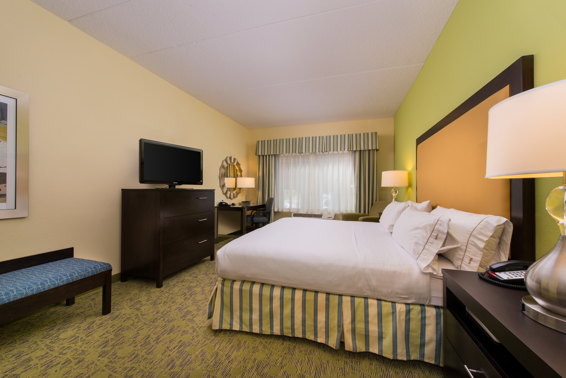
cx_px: 283
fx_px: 220
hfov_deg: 104.2
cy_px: 189
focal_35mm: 14
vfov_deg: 81.2
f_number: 13
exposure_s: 1/30
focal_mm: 14
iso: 400
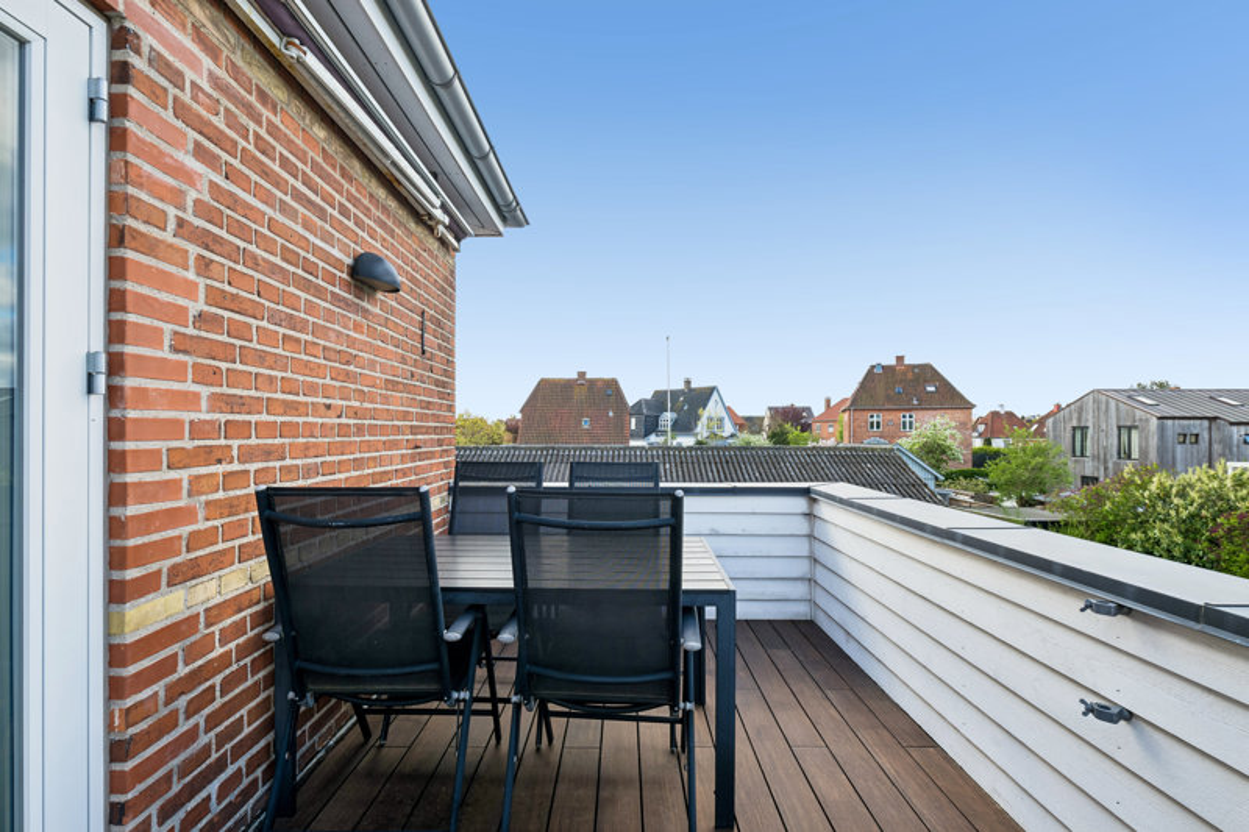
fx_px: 555
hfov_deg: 96.7
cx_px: 624
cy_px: 416
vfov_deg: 73.7
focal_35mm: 16
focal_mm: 16
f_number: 10
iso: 160
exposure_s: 1/60
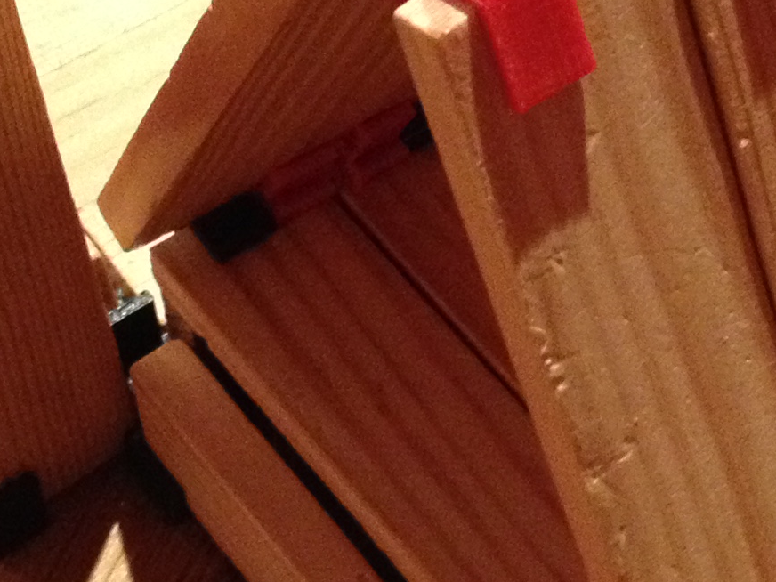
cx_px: 635
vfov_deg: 11.3
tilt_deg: -57.3
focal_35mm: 131
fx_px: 2937
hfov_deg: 14.9
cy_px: 259
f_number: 2.4
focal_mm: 4.28
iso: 320
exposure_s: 1/15
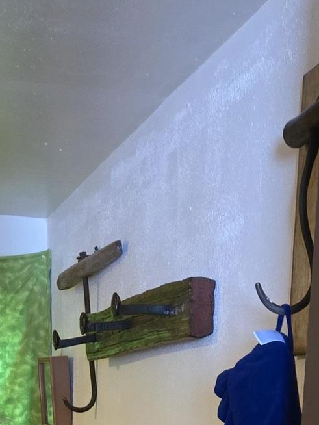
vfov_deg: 20.2
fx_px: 995
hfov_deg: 18.2
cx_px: 120
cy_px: 662
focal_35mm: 81
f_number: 1.8
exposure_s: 1/60
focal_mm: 5.4
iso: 1000
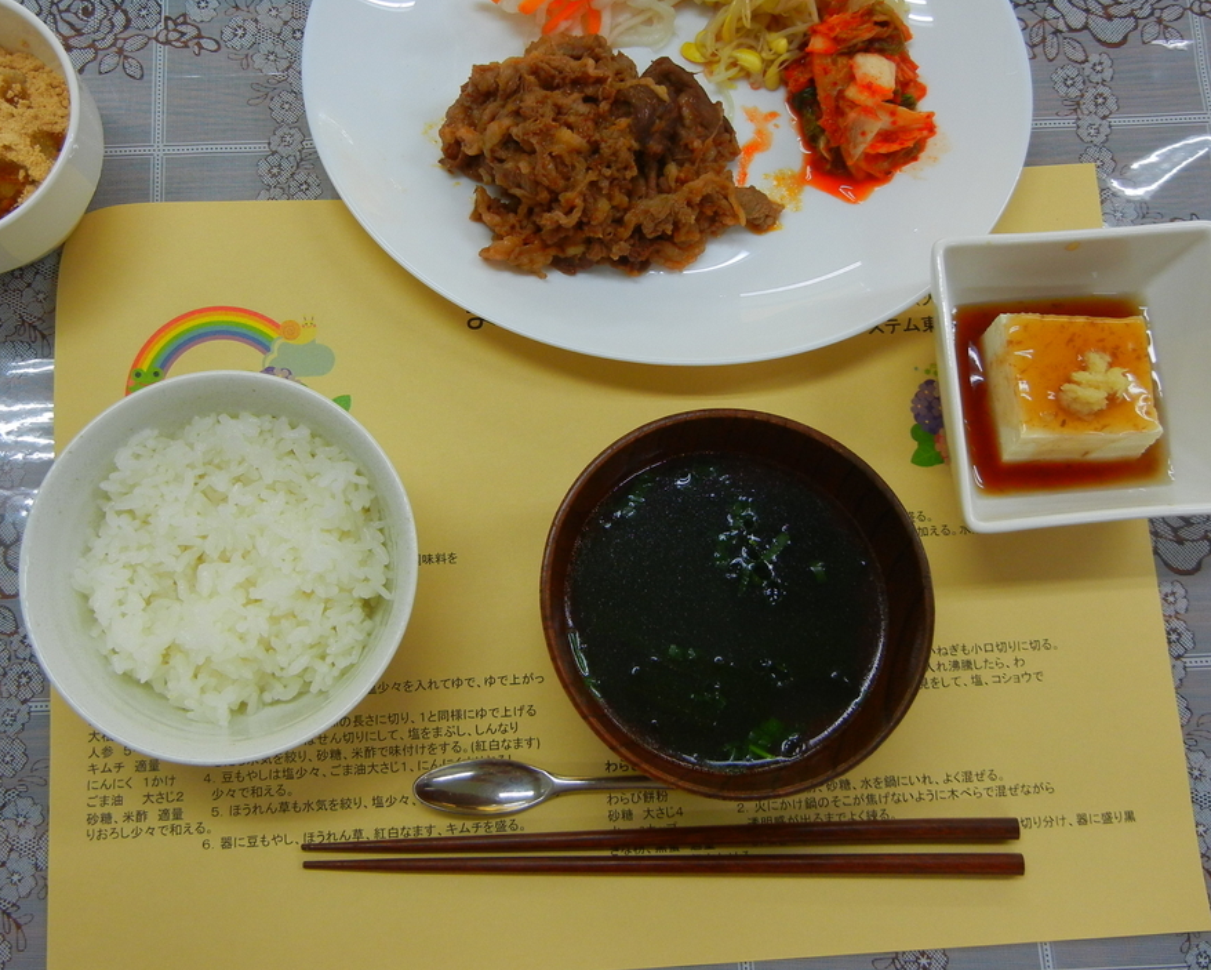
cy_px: 418
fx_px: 1434
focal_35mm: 40
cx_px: 556
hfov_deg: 45.7
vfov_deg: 37.3
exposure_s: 1/44.8
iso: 160
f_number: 3.5
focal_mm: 5.4
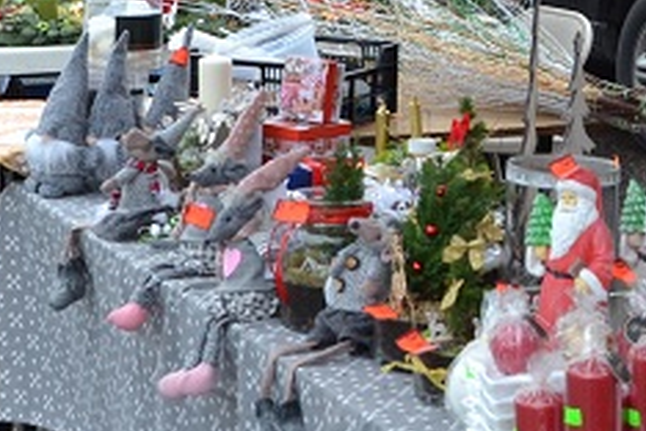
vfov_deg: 11.0
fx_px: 2207
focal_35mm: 123
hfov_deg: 16.4
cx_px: 580
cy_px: -1
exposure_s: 1/125
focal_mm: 24
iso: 400
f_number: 5.6
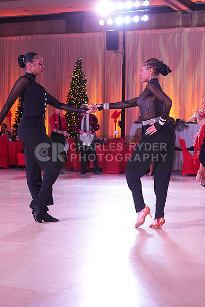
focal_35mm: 70
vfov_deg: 28.8
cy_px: 154
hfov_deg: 19.5
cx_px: 102
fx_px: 598
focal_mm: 70
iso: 2000
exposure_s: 1/200
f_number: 5.6
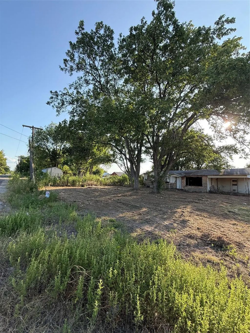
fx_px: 135
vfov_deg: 102.1
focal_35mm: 14
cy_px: 166
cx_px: 125
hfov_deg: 85.7
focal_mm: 2.22
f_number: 2.2
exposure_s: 1/361
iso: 64
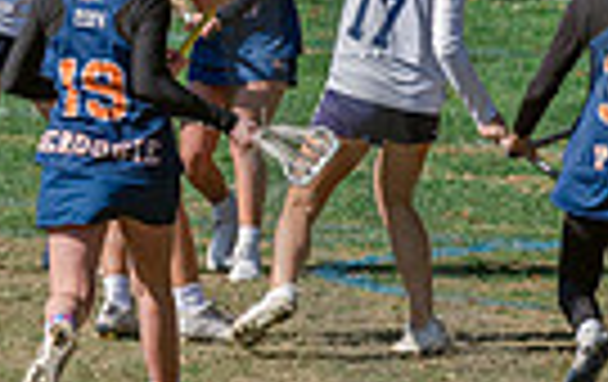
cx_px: 1018
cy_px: -38
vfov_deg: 1.5
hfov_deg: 2.4
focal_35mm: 874
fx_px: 14512
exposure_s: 1/1600
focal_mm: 200
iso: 250
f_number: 5
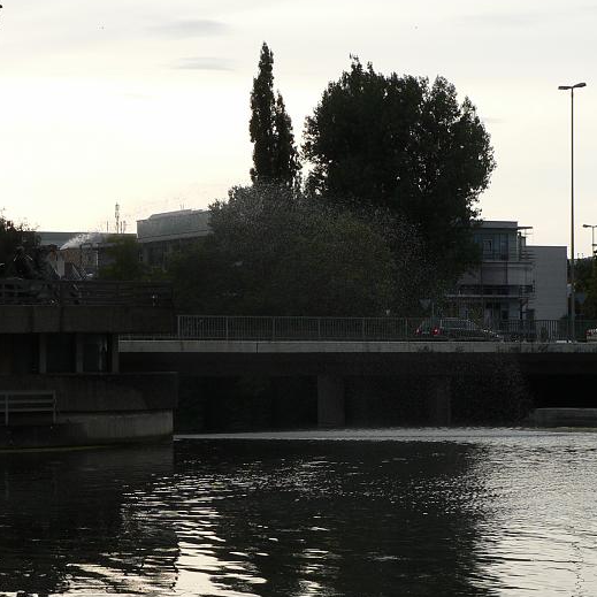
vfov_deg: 16.0
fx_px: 2127
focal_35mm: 109
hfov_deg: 16.0
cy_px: 293
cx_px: 235
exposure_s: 1/400
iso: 80
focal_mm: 13.4
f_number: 4
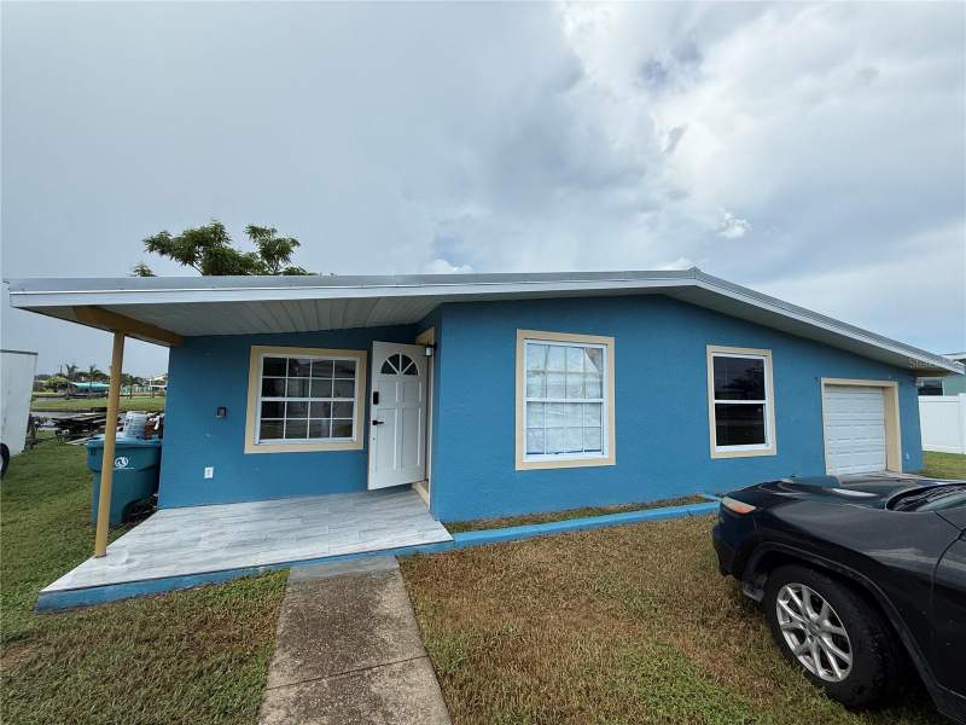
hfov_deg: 102.1
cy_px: 362
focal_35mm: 14
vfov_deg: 85.7
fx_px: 391
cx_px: 483
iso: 50
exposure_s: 1/1285
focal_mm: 2.22
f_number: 2.2
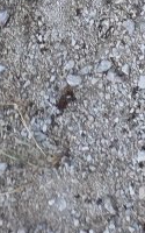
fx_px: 923
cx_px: 444
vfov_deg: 10.5
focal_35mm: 146
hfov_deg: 7.7
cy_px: -451
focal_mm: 5.4
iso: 50
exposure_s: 1/60
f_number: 1.8
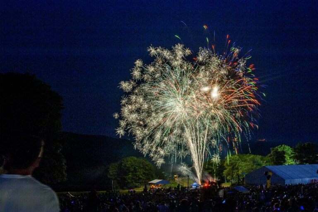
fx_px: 309
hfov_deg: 54.5
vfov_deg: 37.8
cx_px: 159
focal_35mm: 35
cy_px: 106
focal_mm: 35
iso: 200
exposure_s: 12
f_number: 16
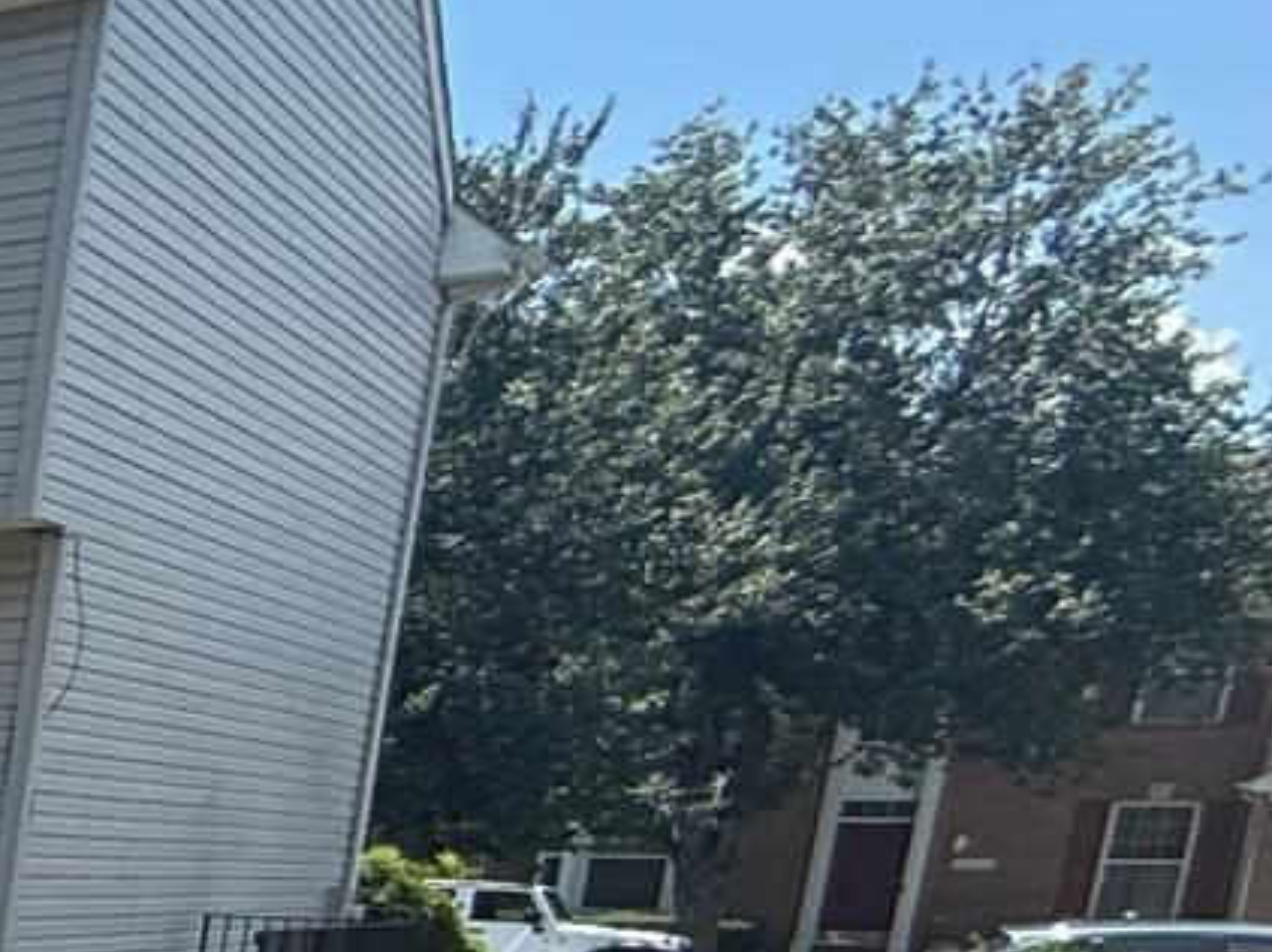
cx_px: -1742
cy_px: 1292
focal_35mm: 68
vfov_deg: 19.6
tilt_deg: -10.4
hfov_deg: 15.5
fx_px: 2497
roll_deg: -1.5
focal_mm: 2.22
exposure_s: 1/970
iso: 50
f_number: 2.2
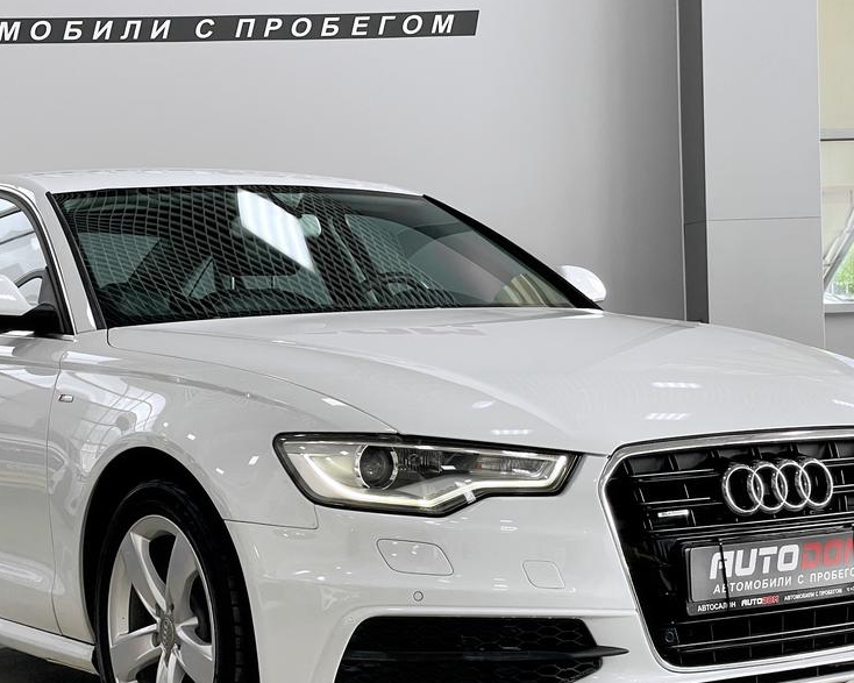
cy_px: 386
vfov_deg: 18.5
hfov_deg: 23.0
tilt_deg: -0.8
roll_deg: +2.2
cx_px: 342
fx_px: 2098
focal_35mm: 83
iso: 64
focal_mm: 6
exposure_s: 1/82
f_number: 2
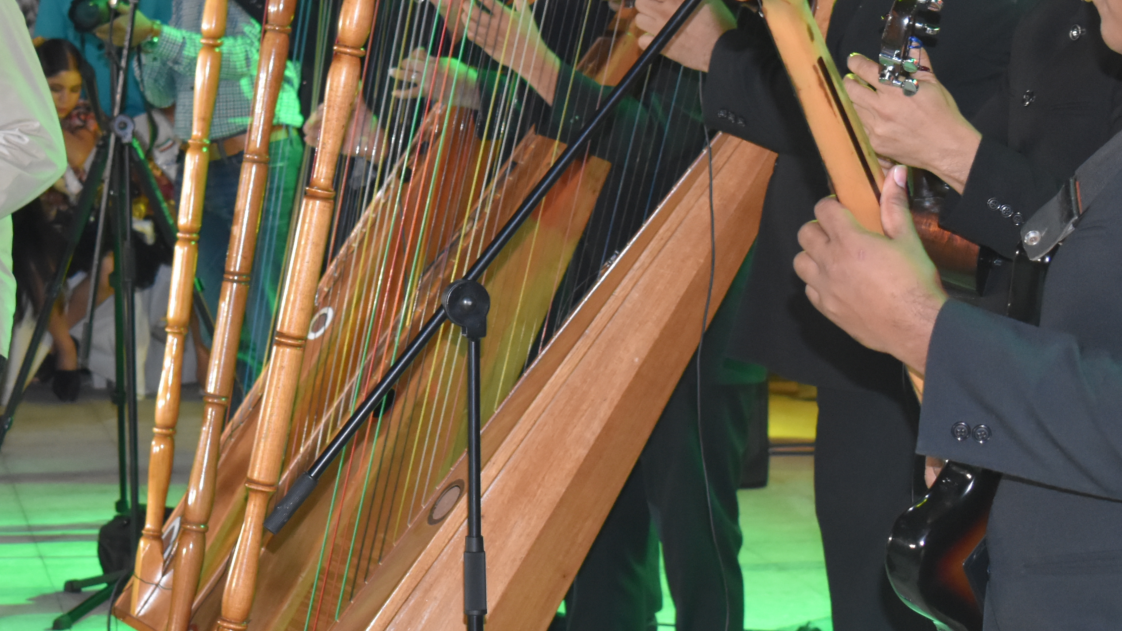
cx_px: 164
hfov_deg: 13.8
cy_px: 338
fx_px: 4609
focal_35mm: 155
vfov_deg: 7.8
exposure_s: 1/60
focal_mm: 55
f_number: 5.6
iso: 2000
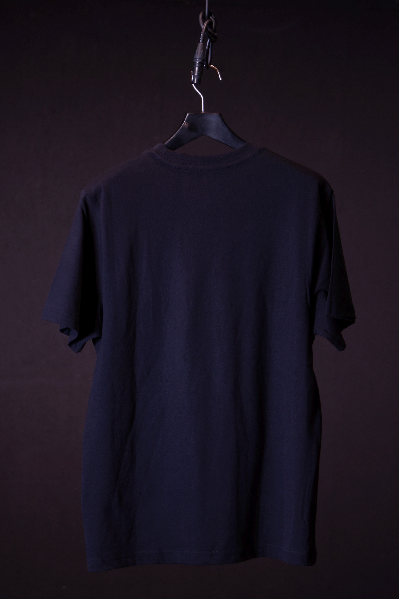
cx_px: 200
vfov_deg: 18.2
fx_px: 1870
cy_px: 300
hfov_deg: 12.2
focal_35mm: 112
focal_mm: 75
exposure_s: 1/10
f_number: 5
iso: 100
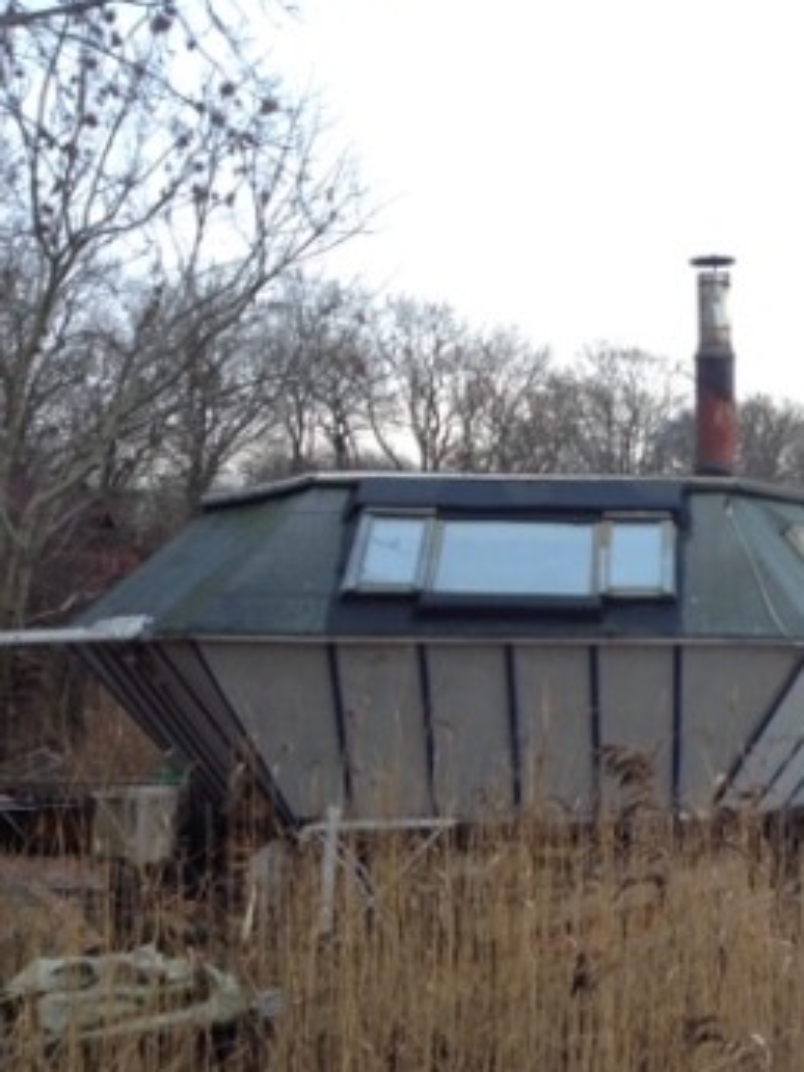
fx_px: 1889
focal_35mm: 61
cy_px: 614
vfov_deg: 31.6
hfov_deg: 22.8
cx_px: 860
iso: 50
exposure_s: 1/30
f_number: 2.4
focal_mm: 4.28
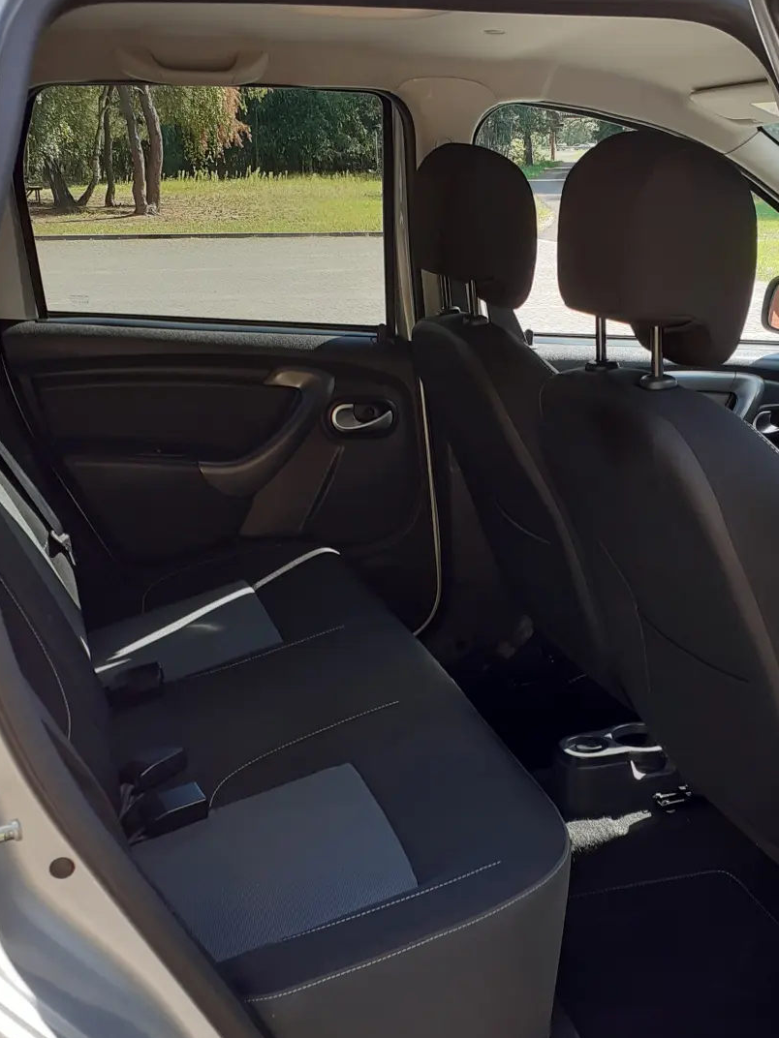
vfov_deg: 43.4
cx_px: 492
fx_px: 1290
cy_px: 668
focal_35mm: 43
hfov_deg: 33.4
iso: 40
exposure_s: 1/107
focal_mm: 3.6
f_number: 1.9
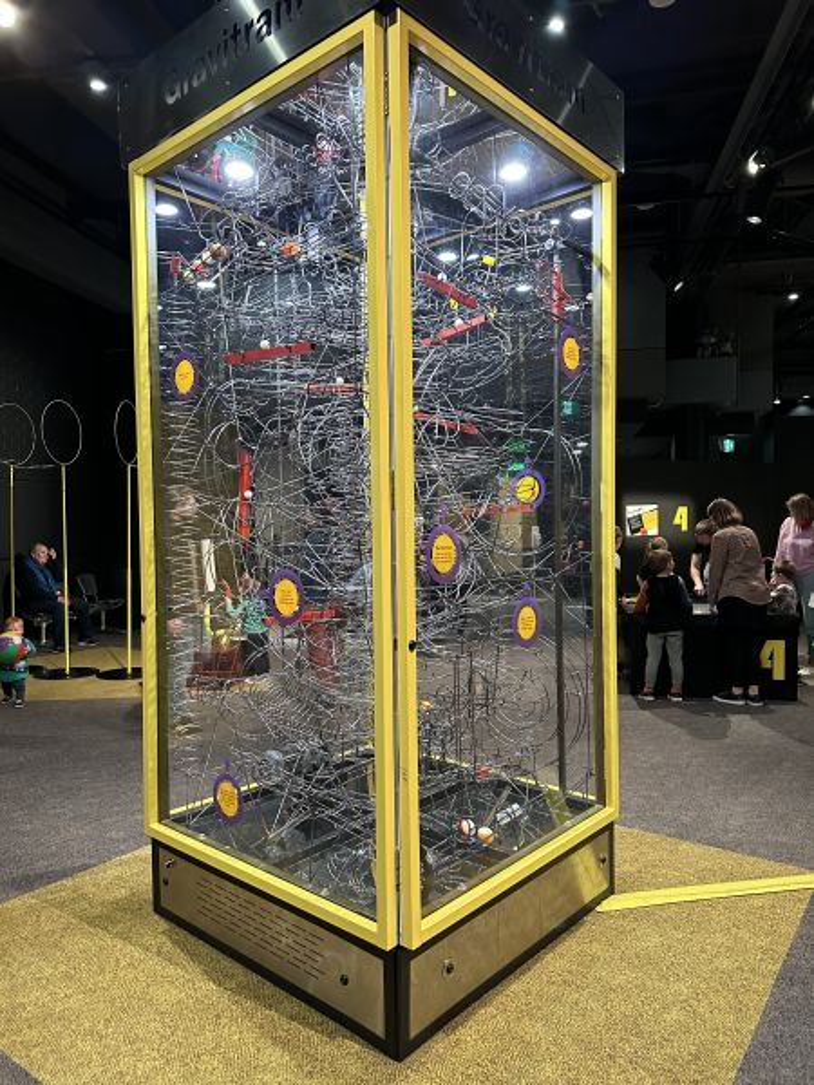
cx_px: 407
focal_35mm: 24
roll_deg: +0.7
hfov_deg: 56.8
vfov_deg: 71.6
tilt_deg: -2.4
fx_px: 752
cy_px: 542
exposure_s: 1/50
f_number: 1.78
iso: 500
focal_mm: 6.86
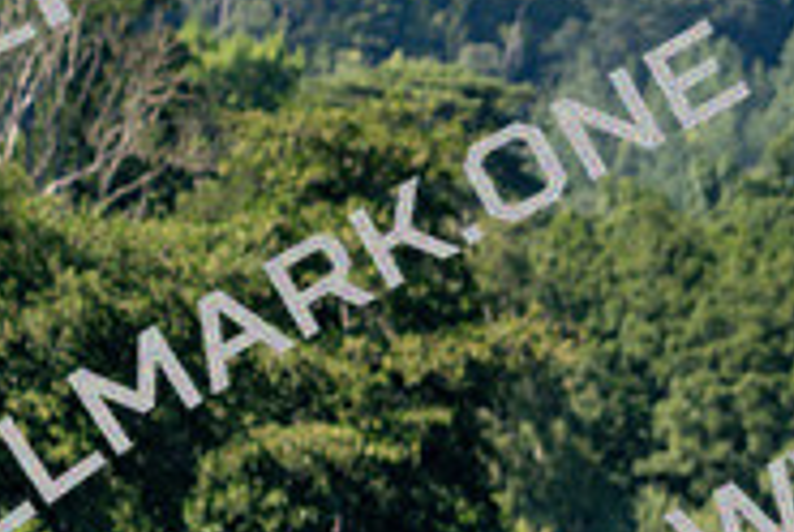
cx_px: 1197
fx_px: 13829
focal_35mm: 626
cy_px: 594
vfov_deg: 2.2
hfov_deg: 3.3
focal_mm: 200
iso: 320
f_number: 5.6
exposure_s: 1/1600
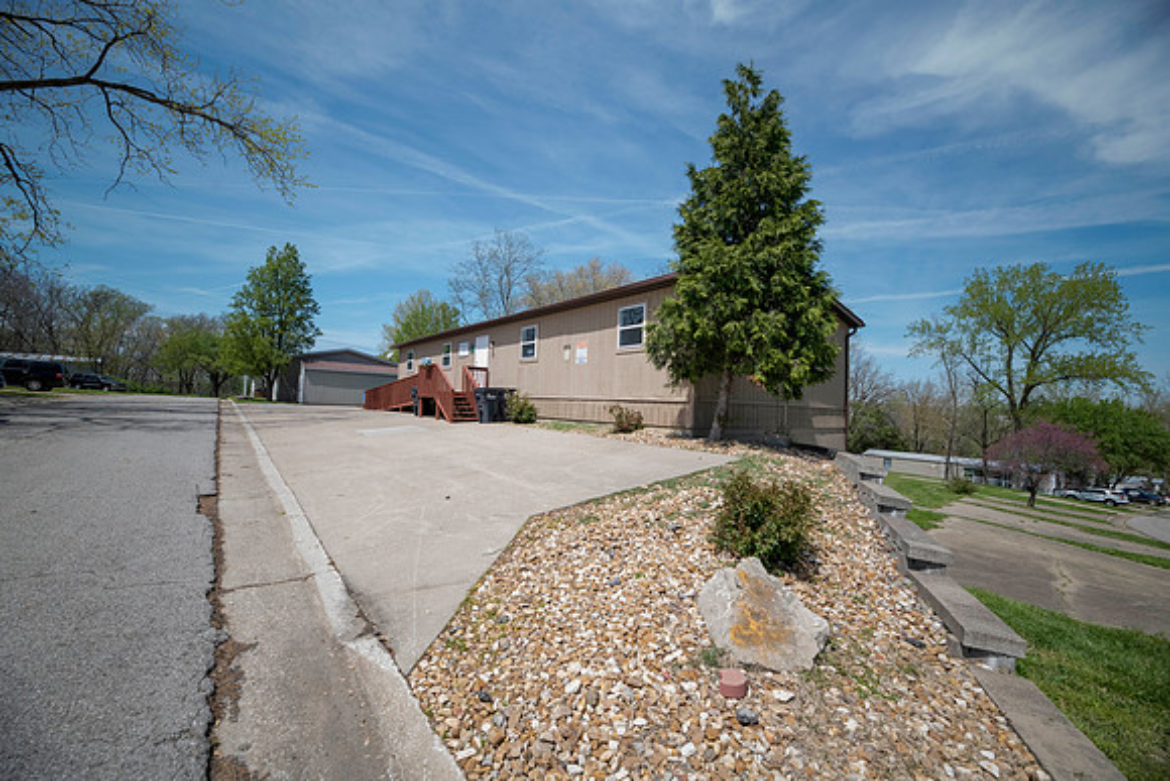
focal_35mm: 14
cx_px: 585
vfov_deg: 81.2
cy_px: 390
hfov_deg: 104.2
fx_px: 455
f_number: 8
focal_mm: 14
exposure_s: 1/320
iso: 400
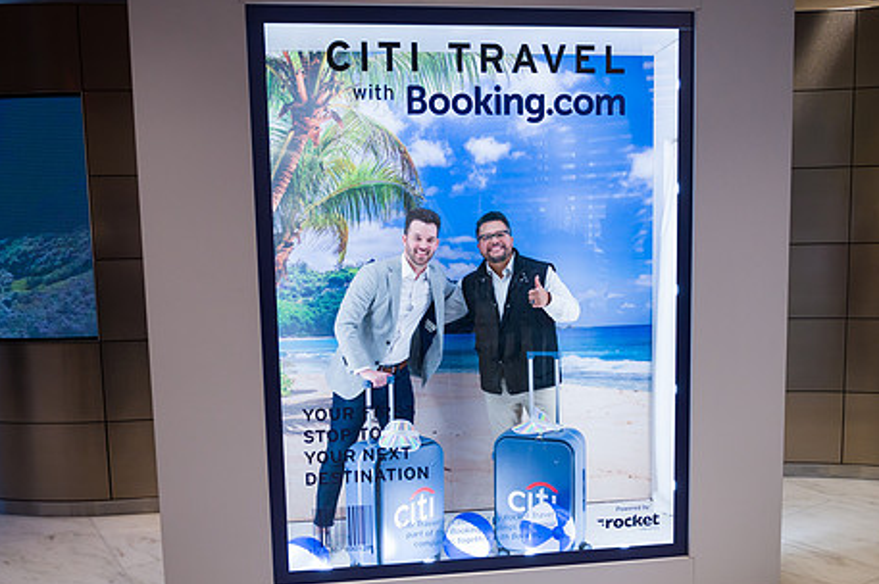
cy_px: 330
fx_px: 805
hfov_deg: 57.2
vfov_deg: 39.8
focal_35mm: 33
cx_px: 462
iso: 1600
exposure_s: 1/800
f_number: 3.2
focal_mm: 26
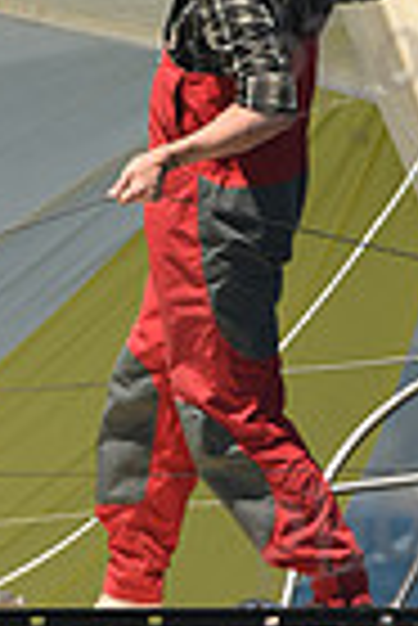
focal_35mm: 1664
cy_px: 311
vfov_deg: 1.2
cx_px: 11
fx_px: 28907
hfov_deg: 0.8
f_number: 5.6
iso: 250
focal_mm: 400
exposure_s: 1/1000
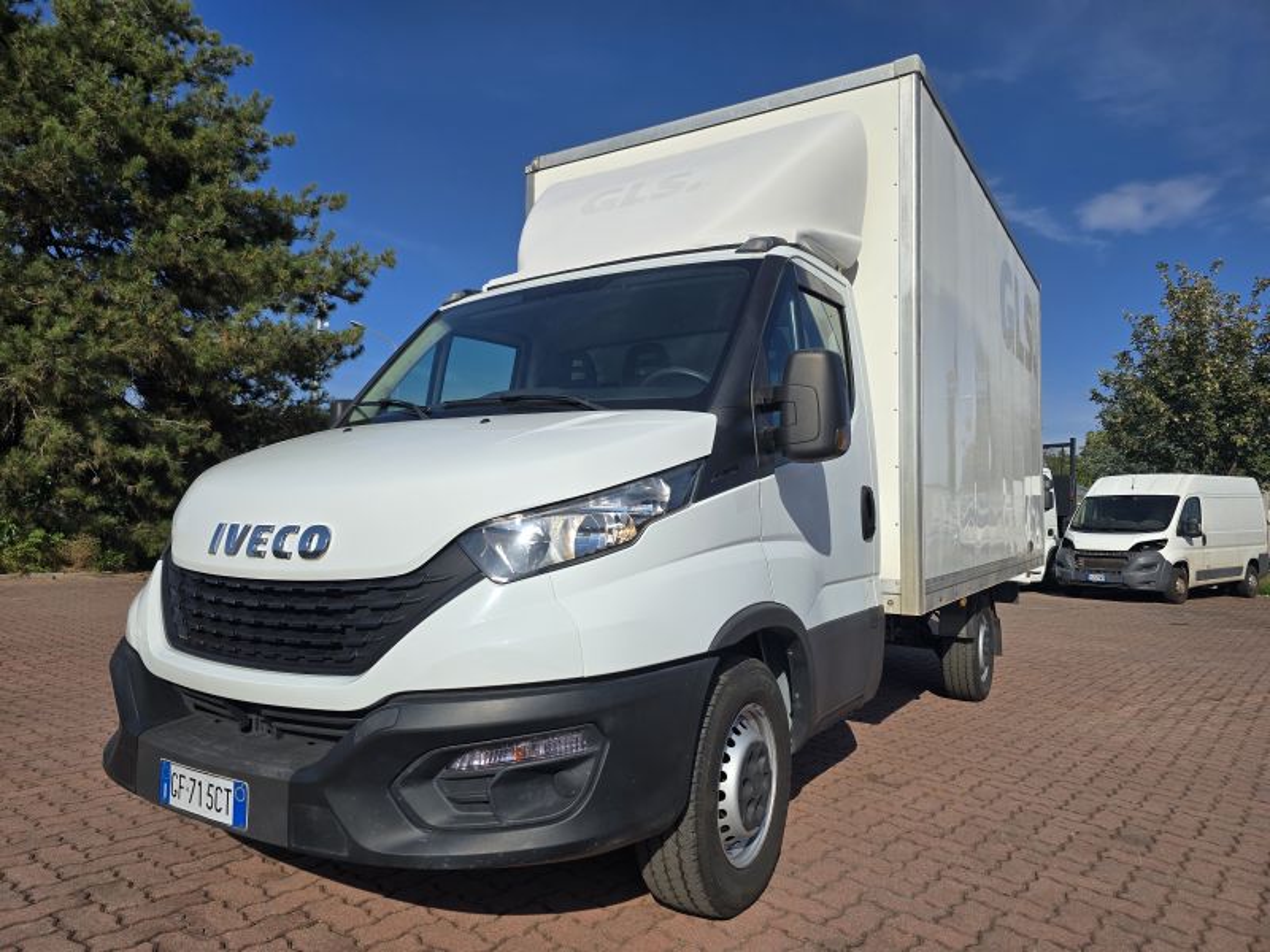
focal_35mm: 23
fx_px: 844
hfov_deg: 73.9
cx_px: 635
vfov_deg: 58.9
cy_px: 476
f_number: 1.7
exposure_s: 1/1433
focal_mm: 6.3
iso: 12
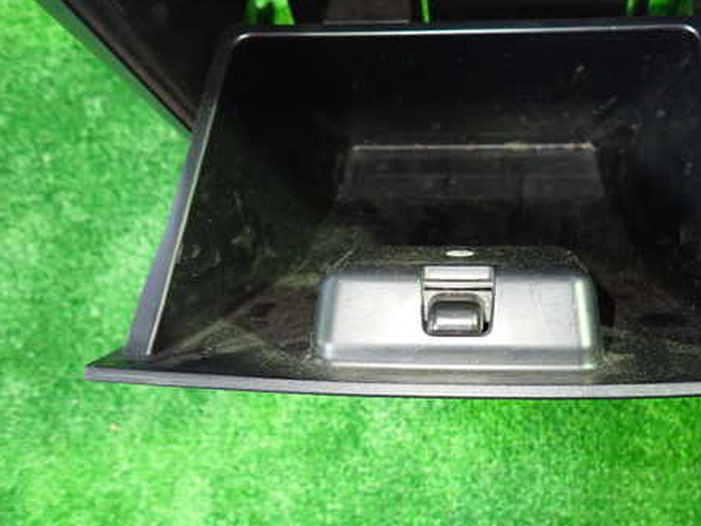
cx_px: 434
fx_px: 689
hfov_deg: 53.4
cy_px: 221
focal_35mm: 34
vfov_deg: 41.7
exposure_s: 1/30
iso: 800
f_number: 2
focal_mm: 4.5
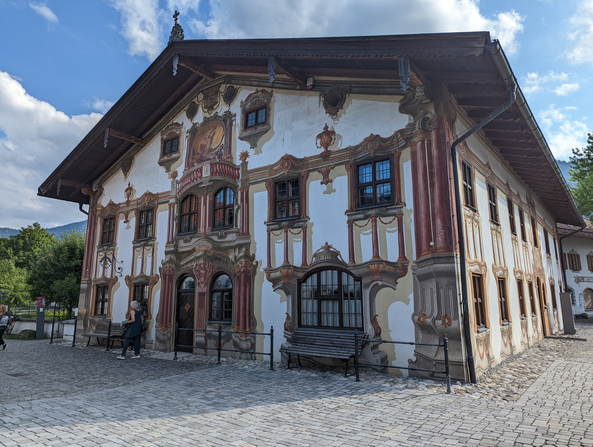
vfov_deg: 56.9
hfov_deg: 71.5
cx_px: 296
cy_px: 224
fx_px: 412
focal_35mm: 24
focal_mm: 6.81
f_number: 1.85
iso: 25
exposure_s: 1/1595
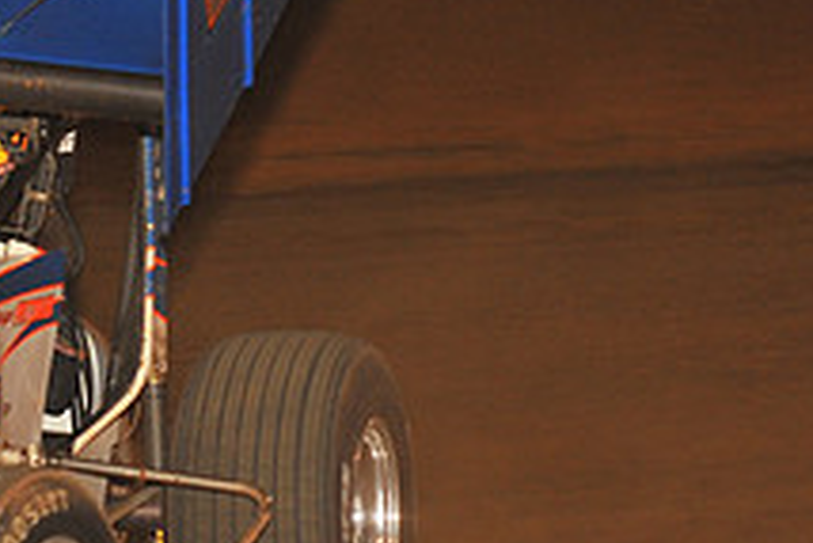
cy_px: 161
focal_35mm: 284
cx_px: -228
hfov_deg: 7.2
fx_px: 6418
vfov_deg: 4.8
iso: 800
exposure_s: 1/320
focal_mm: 105
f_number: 6.3
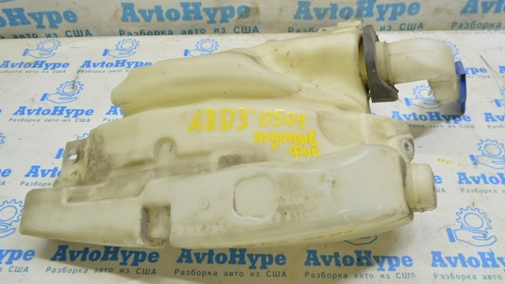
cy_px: 125
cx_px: 255
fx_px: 449
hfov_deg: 58.7
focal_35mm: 34
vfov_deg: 35.1
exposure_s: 1/20
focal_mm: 21
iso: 400
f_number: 5.6
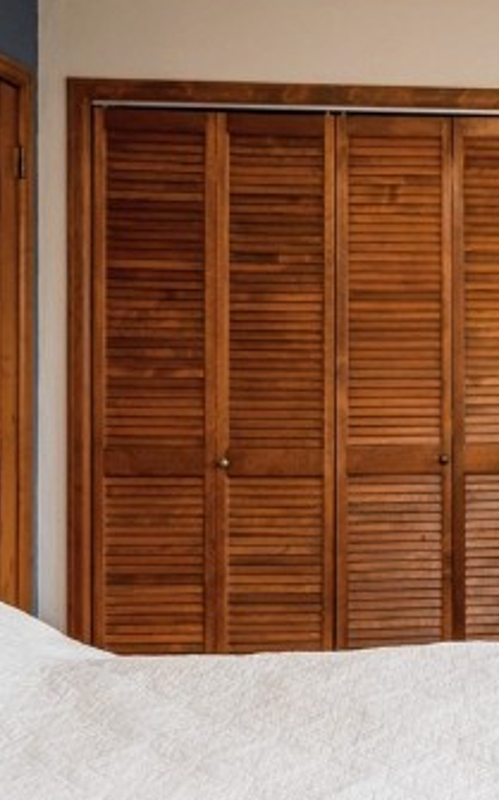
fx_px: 1068
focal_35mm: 49
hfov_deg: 23.6
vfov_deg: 41.0
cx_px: 628
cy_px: 358
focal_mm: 14
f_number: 8
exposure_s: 1/8
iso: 200
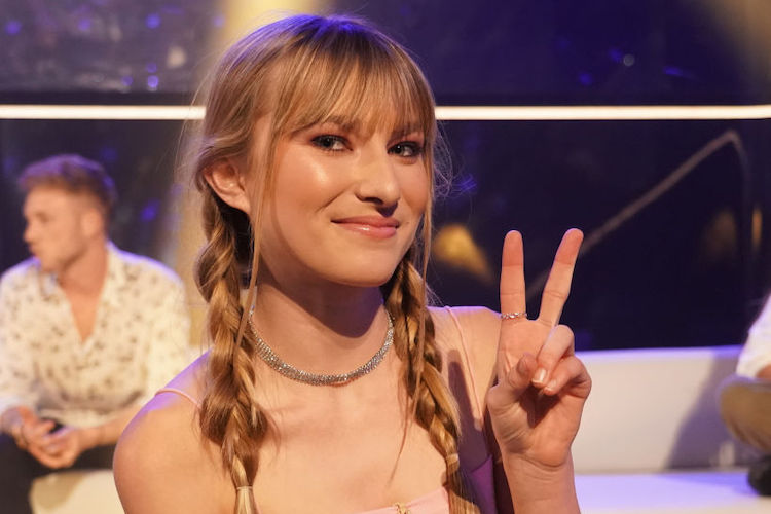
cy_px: 257
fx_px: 857
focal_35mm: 40
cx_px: 386
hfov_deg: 48.5
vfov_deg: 33.4
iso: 5000
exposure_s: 1/400
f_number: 4
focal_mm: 40
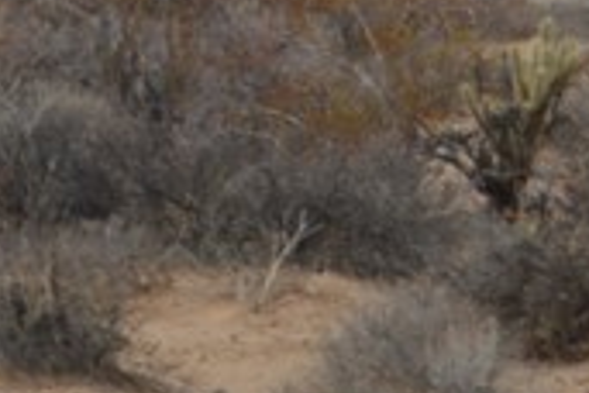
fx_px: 8575
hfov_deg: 3.9
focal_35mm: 524
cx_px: -751
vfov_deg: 2.6
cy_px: -241
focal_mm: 55
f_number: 7.1
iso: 400
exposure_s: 1/2000
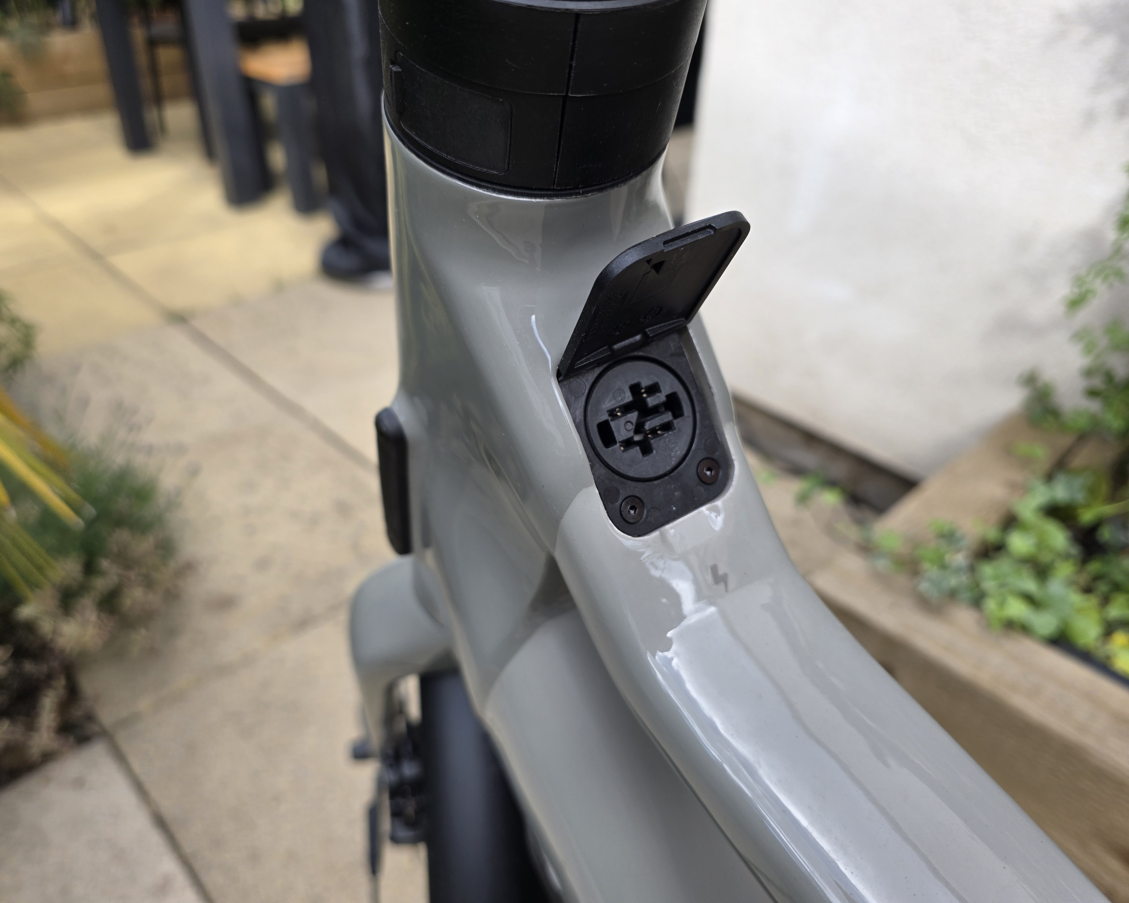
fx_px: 802
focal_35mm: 24
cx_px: 560
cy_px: 451
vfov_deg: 58.8
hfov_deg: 70.3
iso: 25
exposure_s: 1/359
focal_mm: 6.3
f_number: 1.7
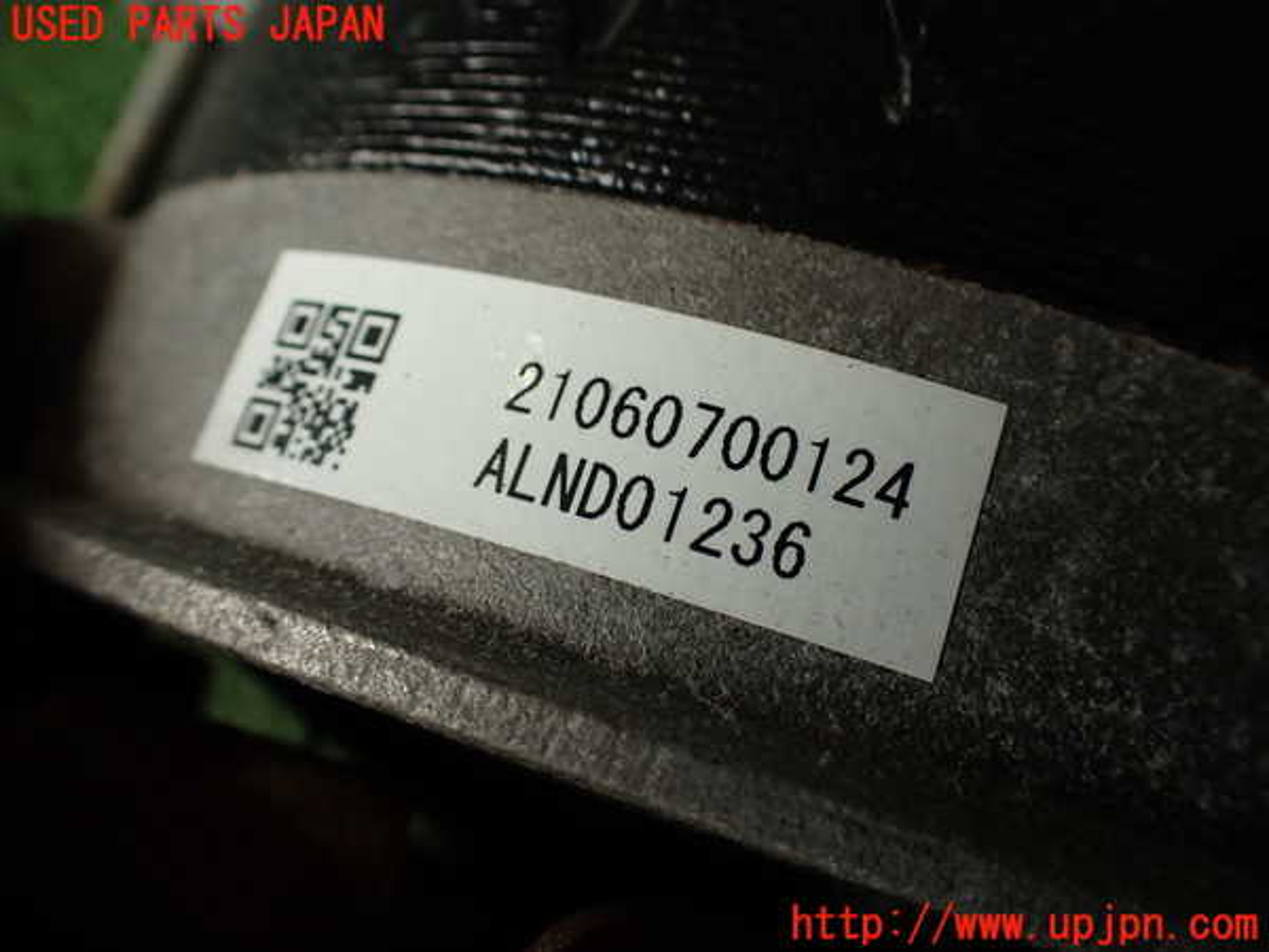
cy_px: 476
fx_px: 1100
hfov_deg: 60.0
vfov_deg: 46.8
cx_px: 634
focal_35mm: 30
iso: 100
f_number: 3.2
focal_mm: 5.4
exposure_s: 1/160
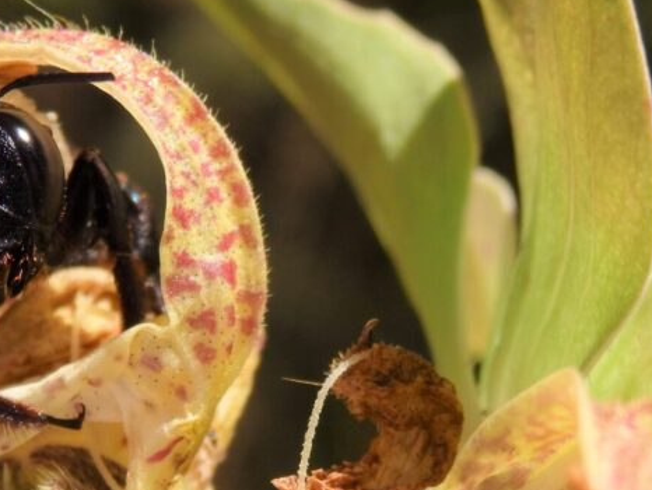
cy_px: 343
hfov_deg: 13.6
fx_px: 2733
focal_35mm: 145
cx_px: 217
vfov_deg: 10.2
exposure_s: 1/640
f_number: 4.4
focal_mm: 11.9
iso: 100
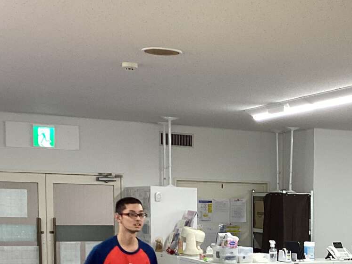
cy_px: 275
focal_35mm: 79
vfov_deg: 18.1
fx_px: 803
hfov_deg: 23.6
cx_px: 357
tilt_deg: -8.8
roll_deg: -0.7
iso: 80
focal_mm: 3.3
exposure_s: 1/50
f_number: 2.4
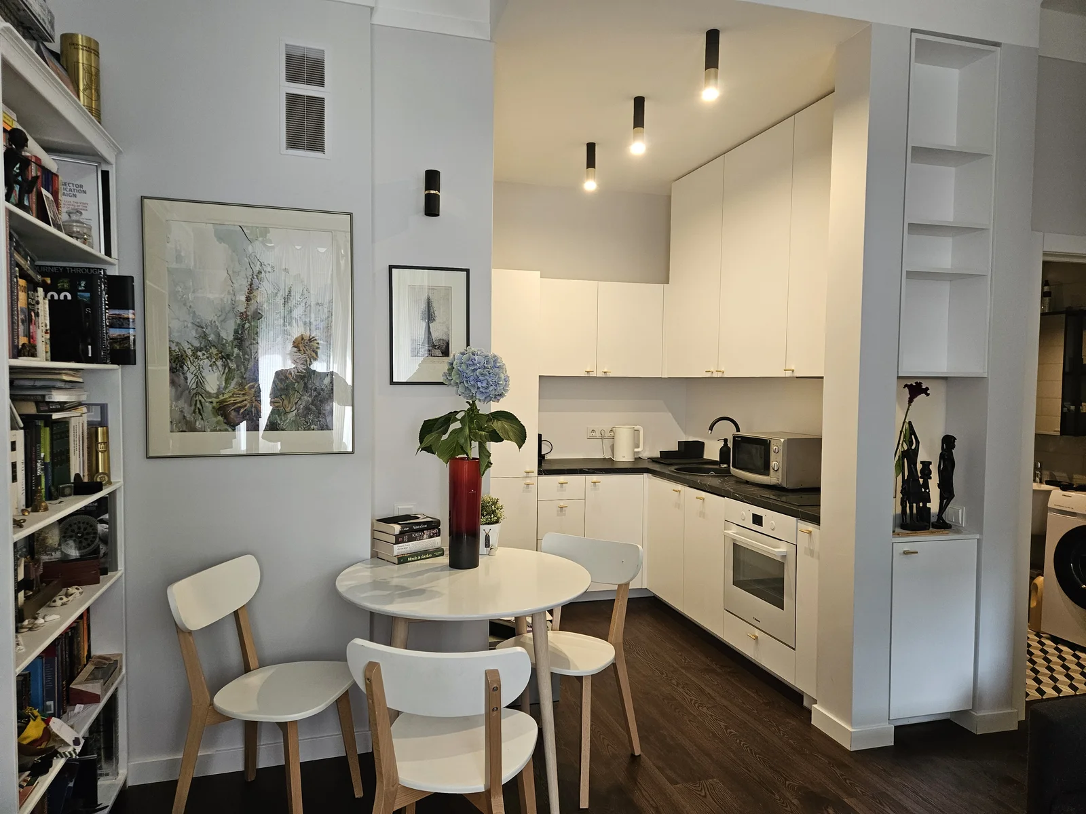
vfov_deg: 58.9
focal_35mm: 23
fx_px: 722
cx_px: 543
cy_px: 407
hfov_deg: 73.9
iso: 200
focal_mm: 5.4
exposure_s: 1/100
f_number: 1.8
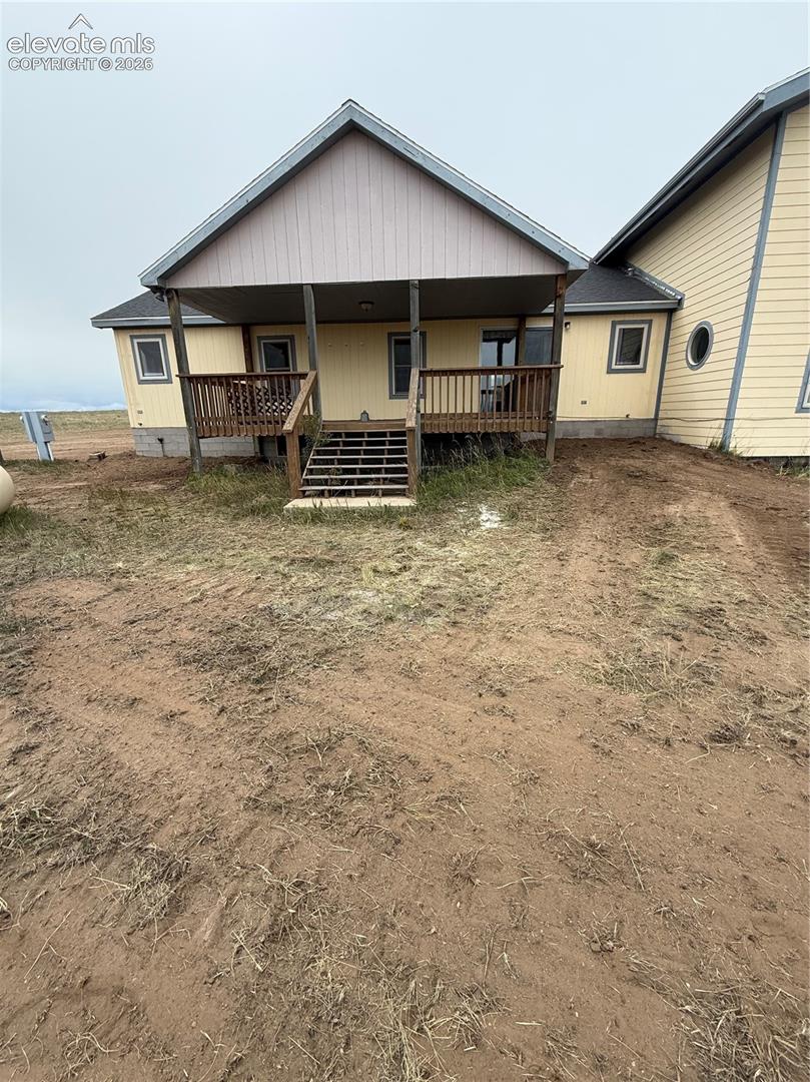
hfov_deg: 85.6
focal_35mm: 14
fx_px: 437
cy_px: 541
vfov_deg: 102.1
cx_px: 405
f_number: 2.2
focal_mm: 2.22
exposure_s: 1/694
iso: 50
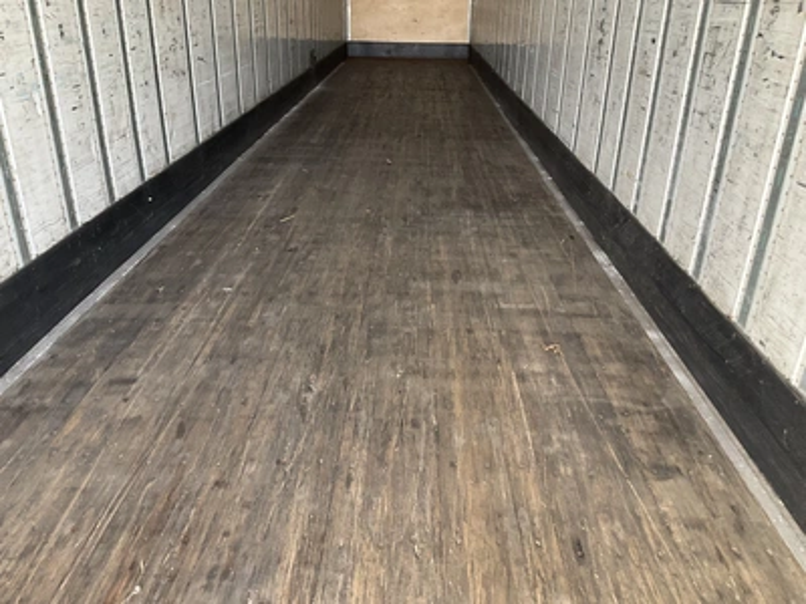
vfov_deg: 48.2
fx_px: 675
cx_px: 403
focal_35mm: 29
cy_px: 302
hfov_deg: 61.7
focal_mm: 3
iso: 64
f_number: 1.8
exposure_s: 1/87
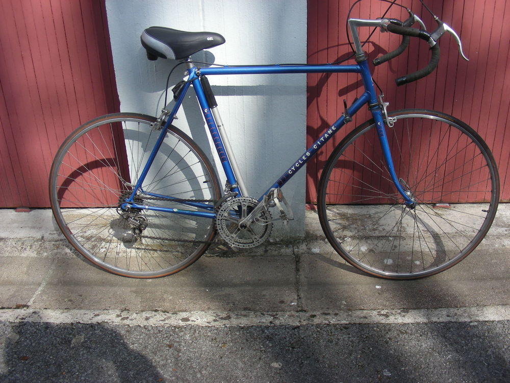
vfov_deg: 37.7
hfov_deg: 49.0
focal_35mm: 38
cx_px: 255
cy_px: 192
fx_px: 560
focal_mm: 6.3
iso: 50
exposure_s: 1/311
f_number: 4
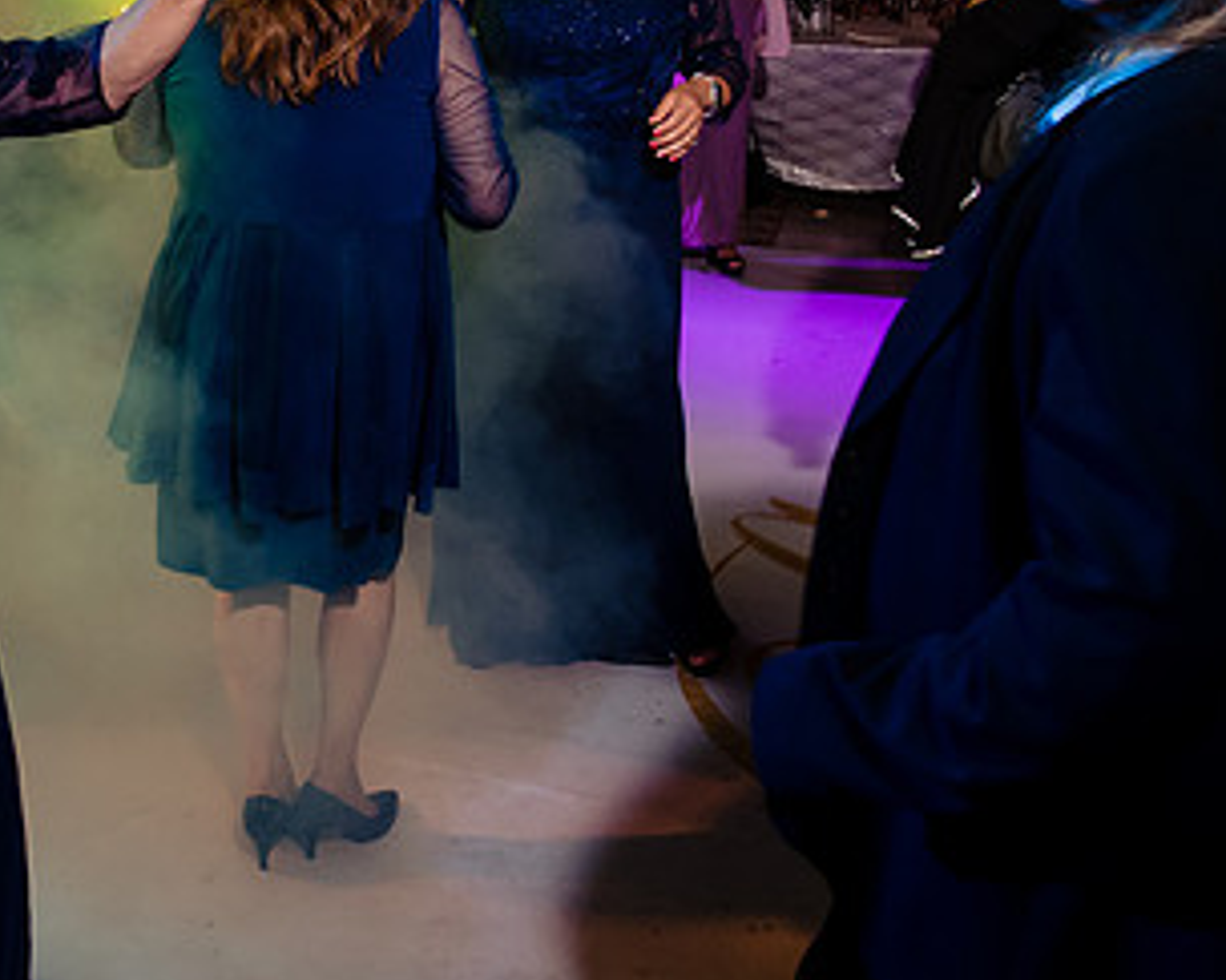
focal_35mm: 43
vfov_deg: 34.3
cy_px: 276
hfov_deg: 40.2
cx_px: 157
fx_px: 1560
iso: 2000
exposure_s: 1/125
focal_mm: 24
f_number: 6.3
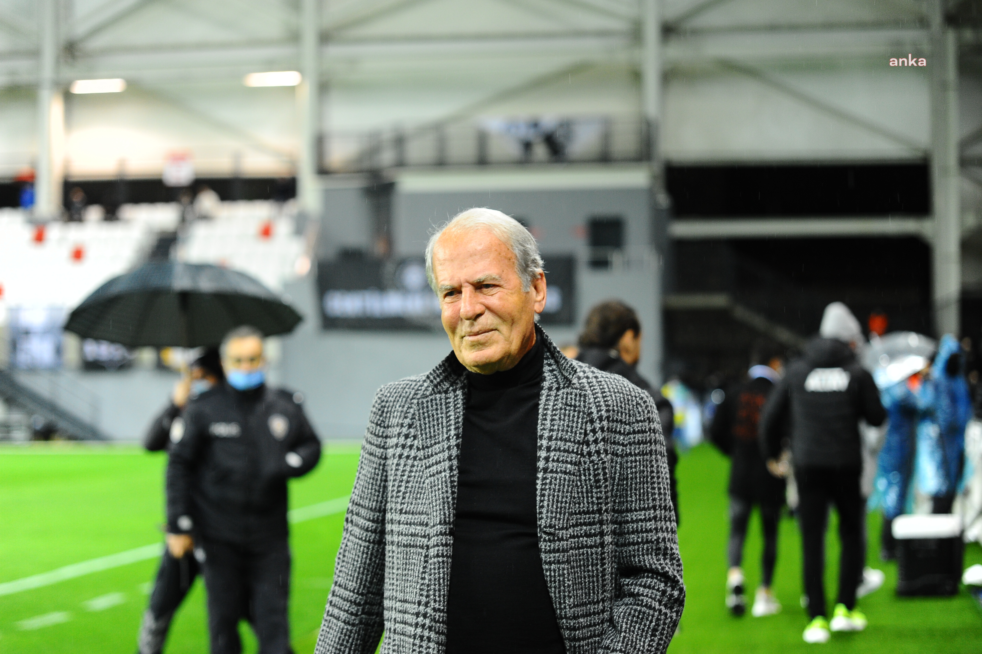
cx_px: 491
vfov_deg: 19.4
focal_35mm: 70
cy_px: 327
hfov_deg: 28.9
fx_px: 1908
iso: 1600
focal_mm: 70
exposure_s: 1/320
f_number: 2.8
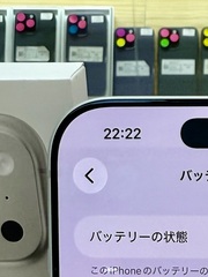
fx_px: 721
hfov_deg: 16.0
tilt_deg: -30.1
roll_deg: -1.1
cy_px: 476
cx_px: 222
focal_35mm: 90
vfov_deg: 18.0
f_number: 2.2
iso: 64
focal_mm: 2.22
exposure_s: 1/120
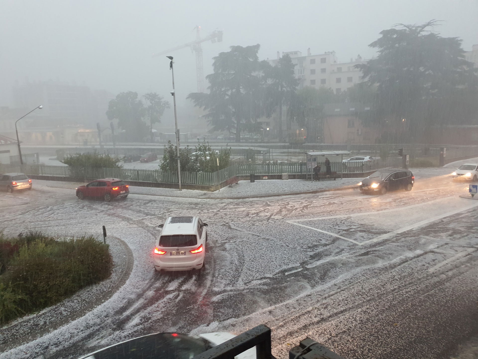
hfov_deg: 67.3
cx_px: 239
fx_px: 359
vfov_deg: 53.1
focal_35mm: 26
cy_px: 180
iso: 200
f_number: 1.5
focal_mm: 4.3
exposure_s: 1/50
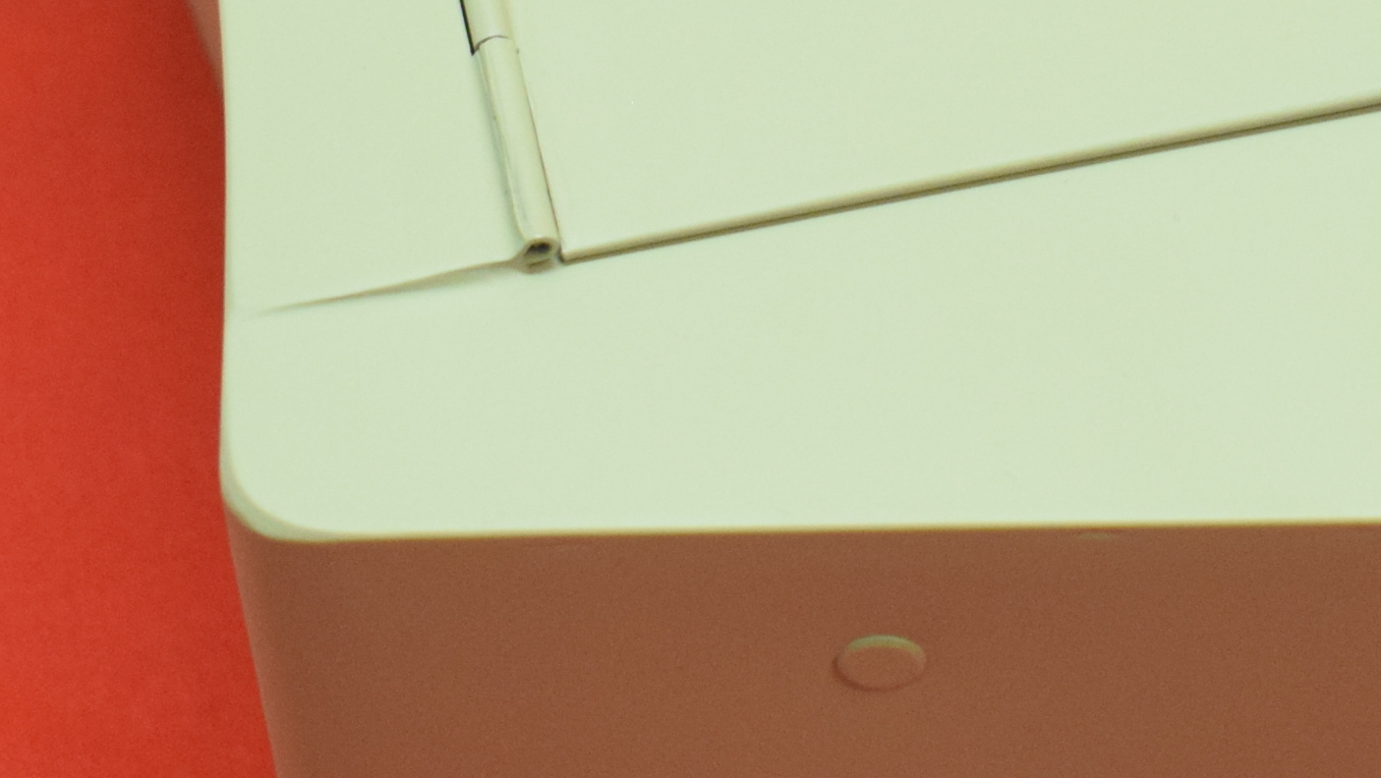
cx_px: 1043
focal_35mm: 177
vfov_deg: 6.8
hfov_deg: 12.1
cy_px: -106
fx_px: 6483
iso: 1600
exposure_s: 1/125
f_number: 5
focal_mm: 34
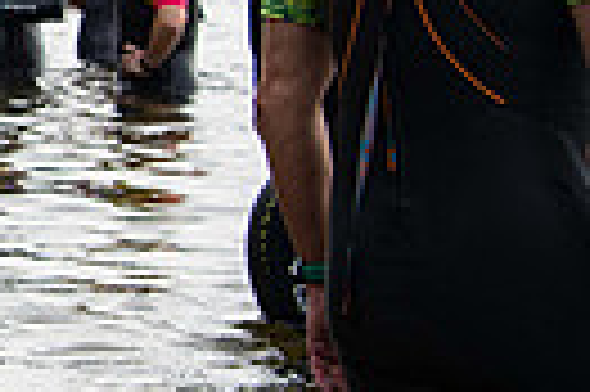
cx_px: -698
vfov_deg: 9.6
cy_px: 2
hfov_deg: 12.3
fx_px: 2324
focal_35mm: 142
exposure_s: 1/1000
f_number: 4
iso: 320
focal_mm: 32
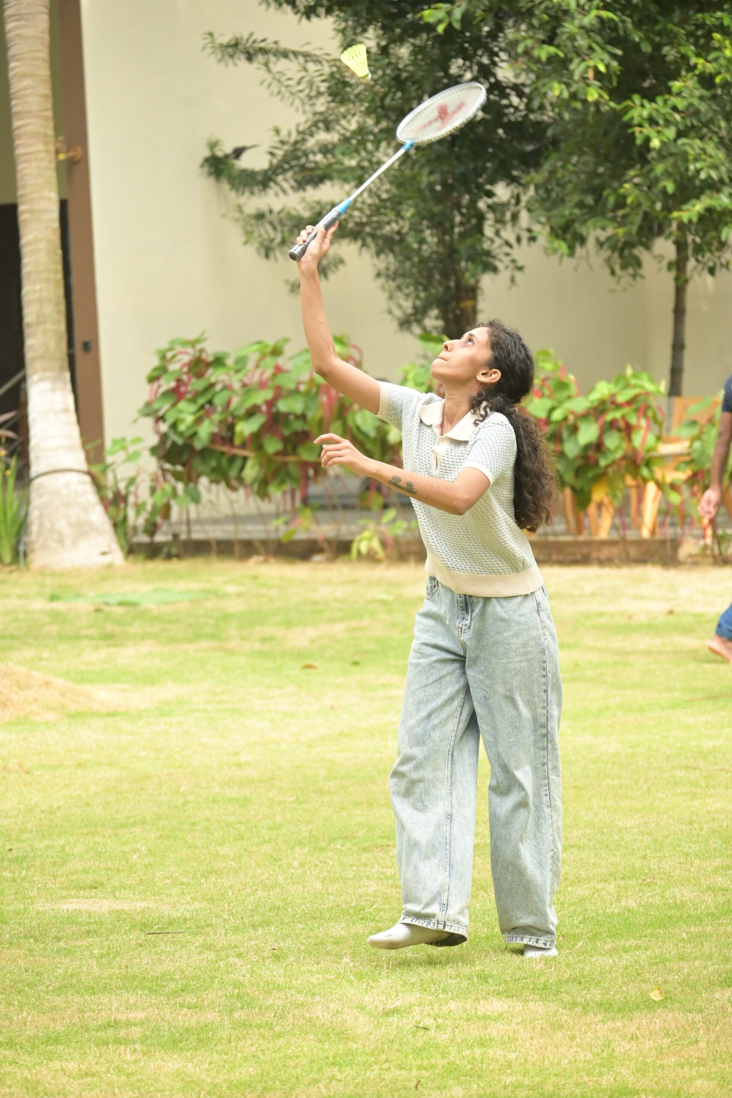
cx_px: 366
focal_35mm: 150
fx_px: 4574
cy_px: 549
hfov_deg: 9.1
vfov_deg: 13.7
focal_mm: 100
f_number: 5
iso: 2000
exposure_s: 1/1000
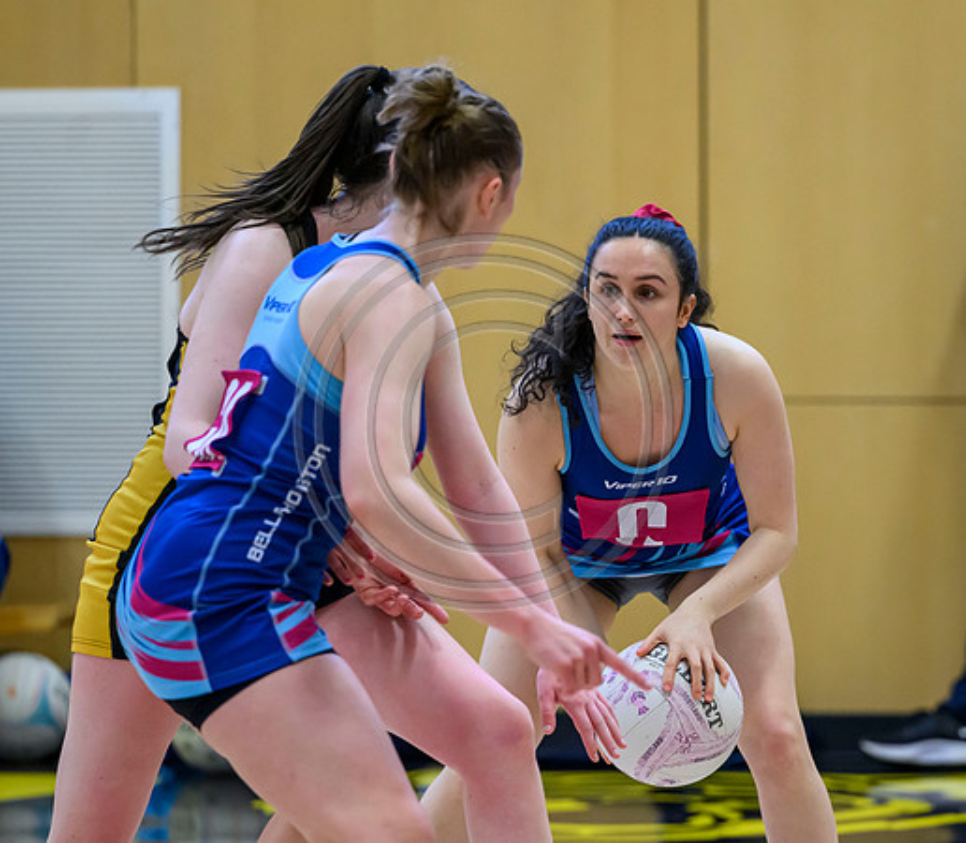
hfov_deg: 6.0
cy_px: 452
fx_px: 9258
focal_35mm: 313
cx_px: 697
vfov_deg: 5.2
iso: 3200
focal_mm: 200
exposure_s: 1/1000
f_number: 3.2
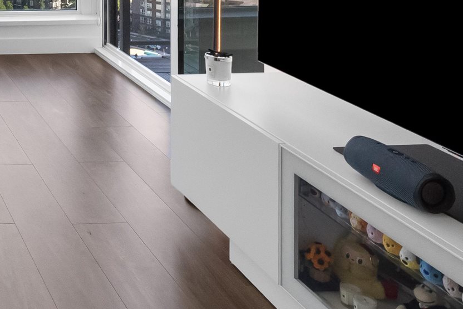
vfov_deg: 23.6
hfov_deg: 31.0
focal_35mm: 50
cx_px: -138
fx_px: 641
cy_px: -105
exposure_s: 1/25
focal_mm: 9
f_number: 8
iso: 500
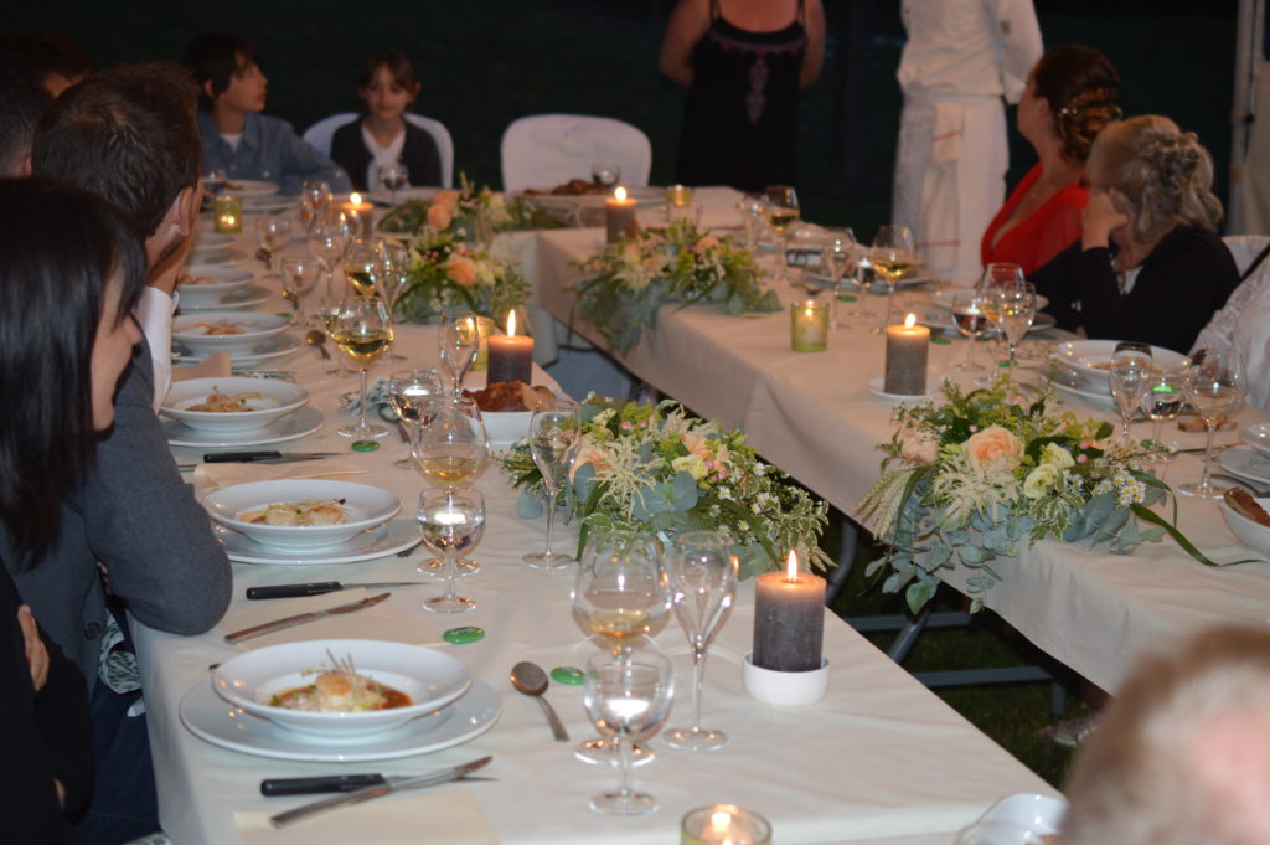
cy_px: 422
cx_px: 635
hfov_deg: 33.4
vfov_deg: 22.6
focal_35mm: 60
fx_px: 2115
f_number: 2.8
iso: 400
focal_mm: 40
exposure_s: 1/60
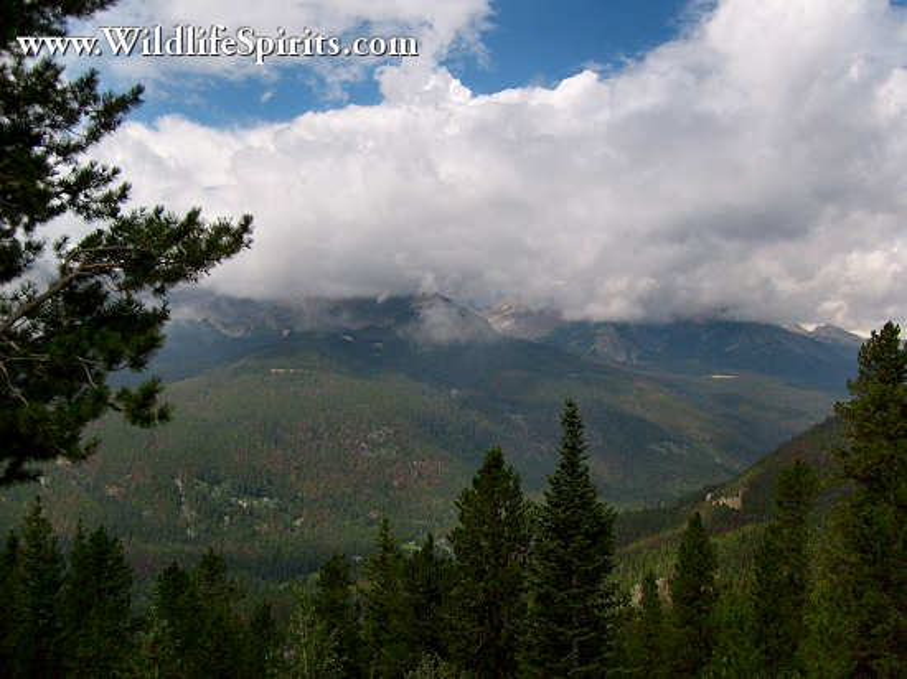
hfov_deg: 52.6
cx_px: 454
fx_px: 917
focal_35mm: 35
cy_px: 340
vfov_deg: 40.7
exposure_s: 1/350
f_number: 7.1
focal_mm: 5.8
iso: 80
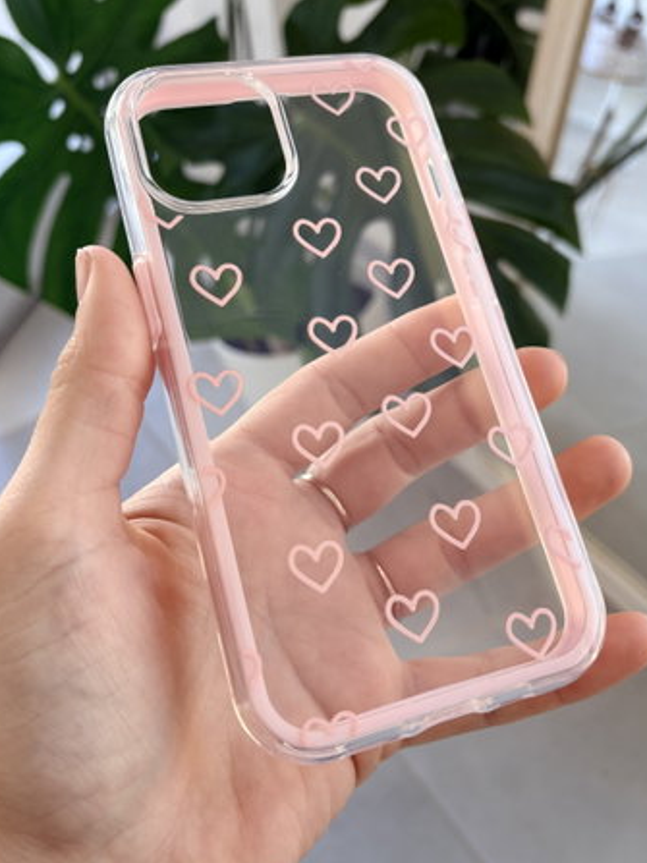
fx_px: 773
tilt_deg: -41.8
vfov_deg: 58.3
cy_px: 391
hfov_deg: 45.4
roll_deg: +5.5
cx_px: 315
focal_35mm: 31
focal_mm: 5.96
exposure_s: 1/122
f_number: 1.6
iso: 64
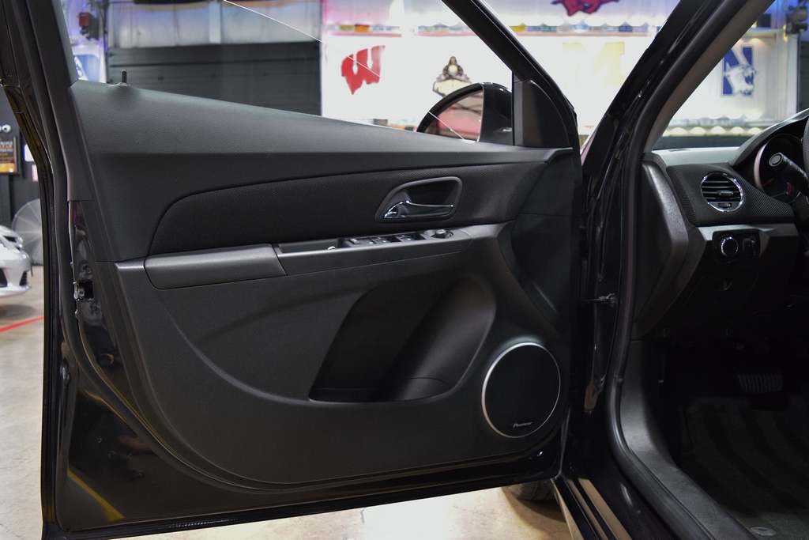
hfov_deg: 67.4
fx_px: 607
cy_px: 270
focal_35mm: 27
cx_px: 404
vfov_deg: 47.9
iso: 4000
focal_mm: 18
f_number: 3.5
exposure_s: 1/60
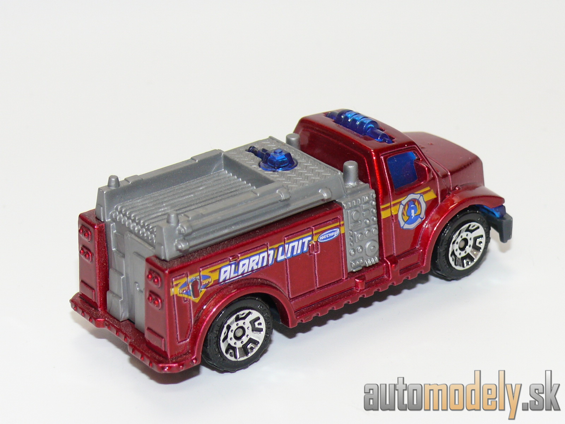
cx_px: 282
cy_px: 212
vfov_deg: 14.4
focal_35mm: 103
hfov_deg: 19.1
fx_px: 1681
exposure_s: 1/30
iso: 100
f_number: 4
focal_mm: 13.4
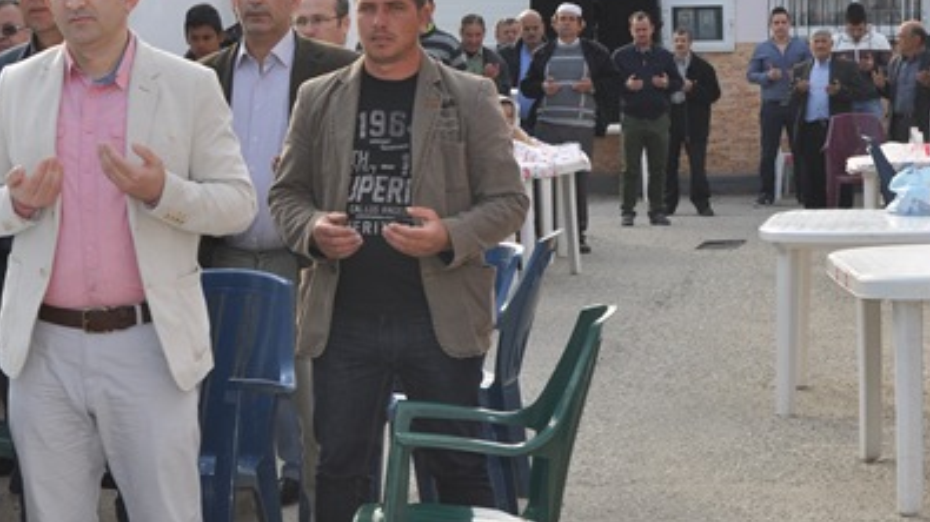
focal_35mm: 116
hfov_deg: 18.4
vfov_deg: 10.4
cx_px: 327
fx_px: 2860
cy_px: 115
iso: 200
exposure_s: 1/200
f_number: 10
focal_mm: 38
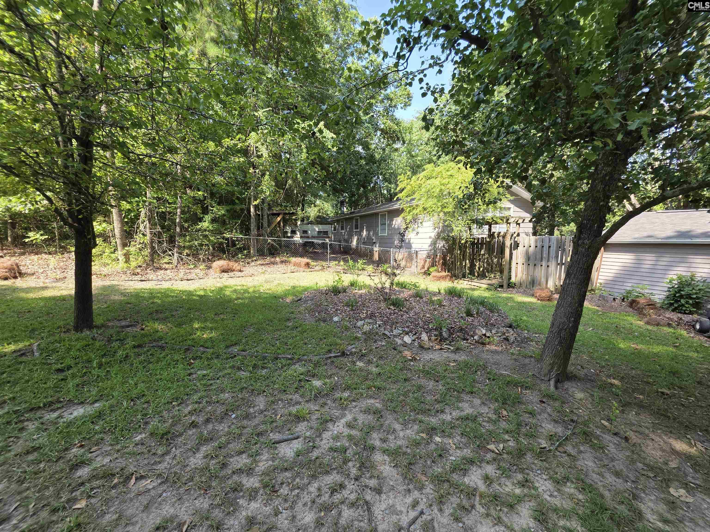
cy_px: 266
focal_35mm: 13
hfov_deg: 106.2
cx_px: 355
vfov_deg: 89.9
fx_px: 267
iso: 40
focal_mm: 2.2
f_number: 1.9
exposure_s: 1/366
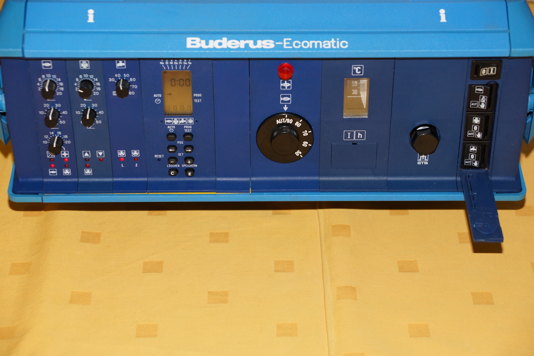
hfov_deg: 24.6
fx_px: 1224
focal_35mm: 82
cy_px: 178
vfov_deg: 16.6
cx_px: 267
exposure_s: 1/60
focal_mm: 55
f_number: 5
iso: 400
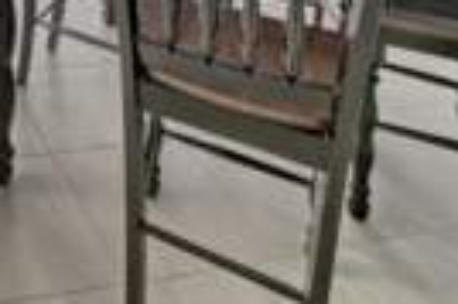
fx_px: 546
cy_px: -229
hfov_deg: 34.6
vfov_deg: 21.6
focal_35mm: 43
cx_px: -113
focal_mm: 12
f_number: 8
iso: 500
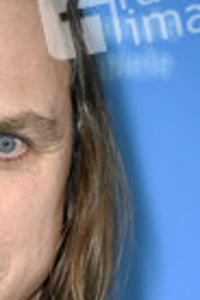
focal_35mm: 610
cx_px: -48
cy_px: 335
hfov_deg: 2.3
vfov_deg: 3.4
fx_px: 5083
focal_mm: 210
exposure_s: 1/200
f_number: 5.6
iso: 800
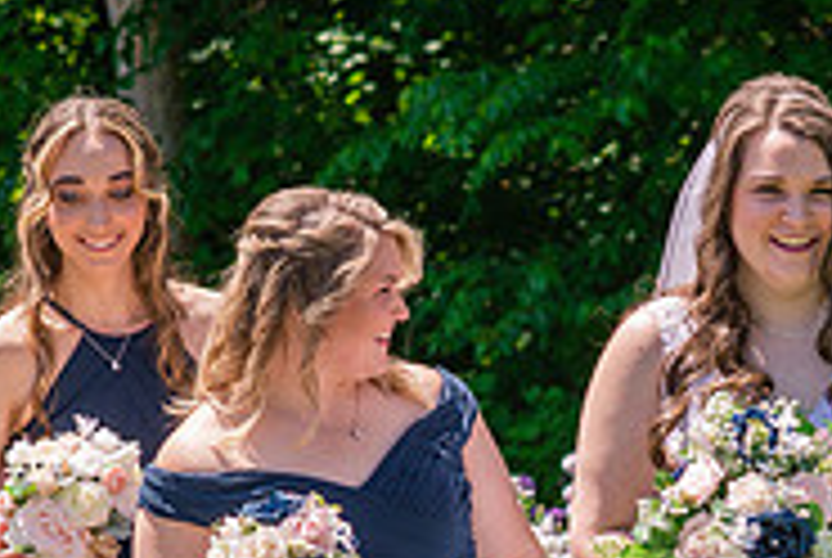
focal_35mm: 266
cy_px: 704
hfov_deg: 7.7
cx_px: 886
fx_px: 6157
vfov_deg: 5.2
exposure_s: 1/800
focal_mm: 85
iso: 200
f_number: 5
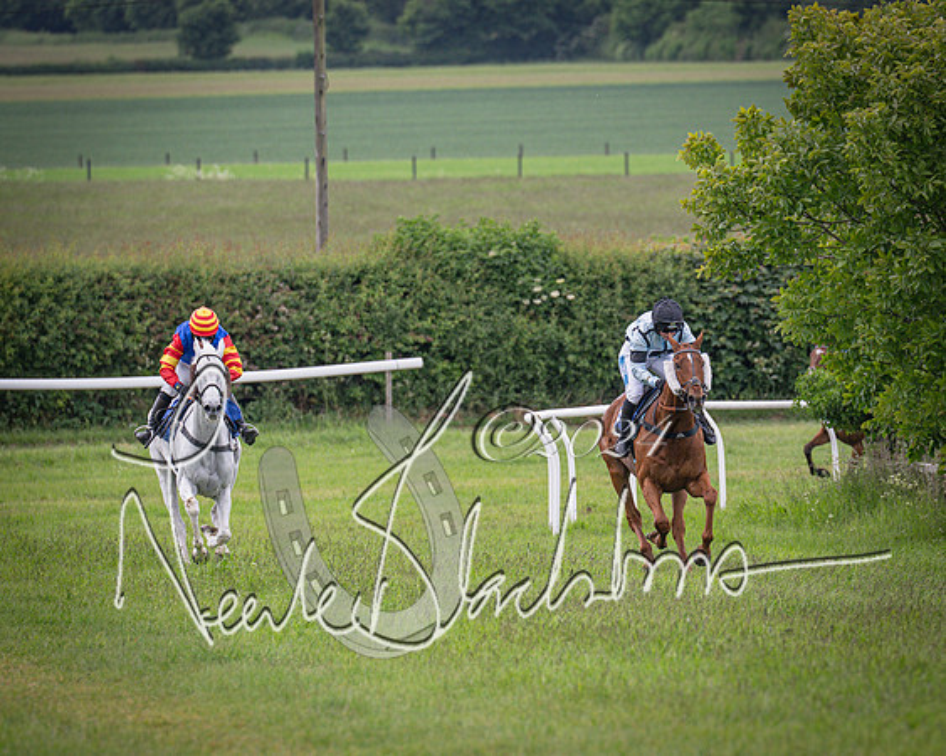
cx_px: 561
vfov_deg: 3.9
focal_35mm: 393
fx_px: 10986
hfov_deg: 4.9
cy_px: 418
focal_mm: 200
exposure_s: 1/1600
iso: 400
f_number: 4
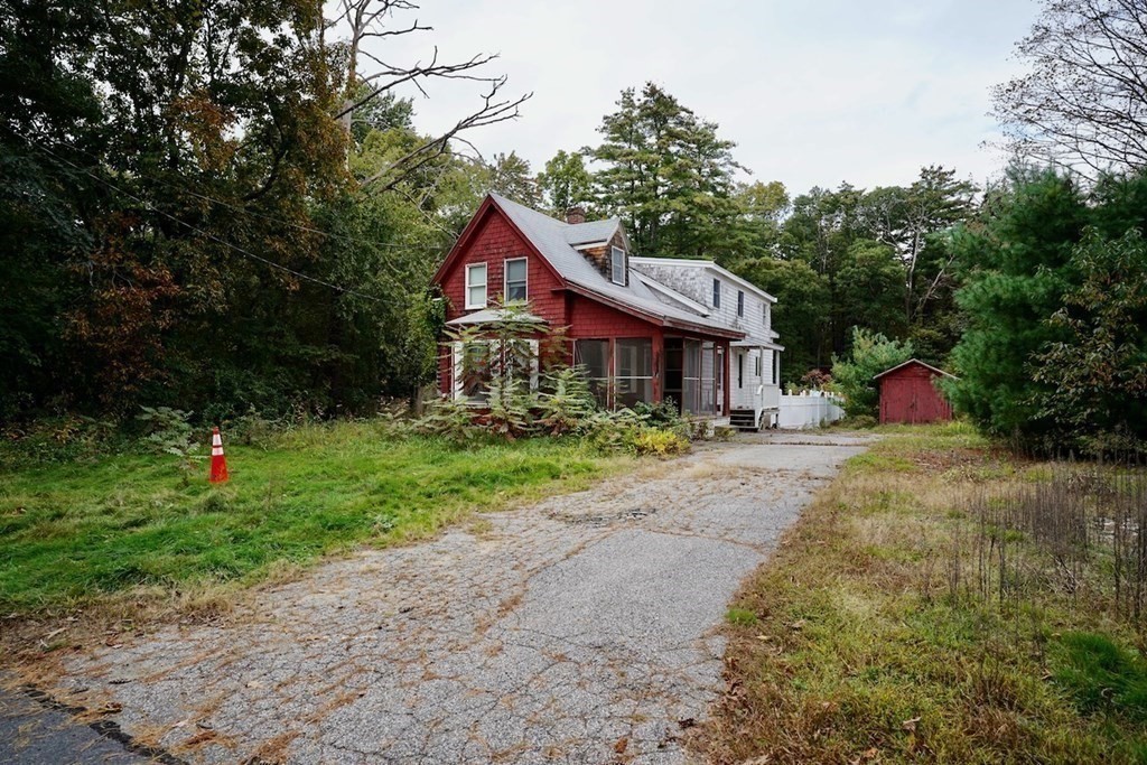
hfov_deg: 84.0
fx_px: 637
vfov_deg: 61.9
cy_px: 382
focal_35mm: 20
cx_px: 574
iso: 100
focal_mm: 20
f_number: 4
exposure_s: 1/125
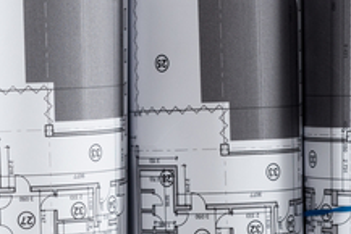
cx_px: -38
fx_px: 2244
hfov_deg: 8.9
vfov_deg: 6.0
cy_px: 88
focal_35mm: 230
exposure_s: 1/160
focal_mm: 50
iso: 160
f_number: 9
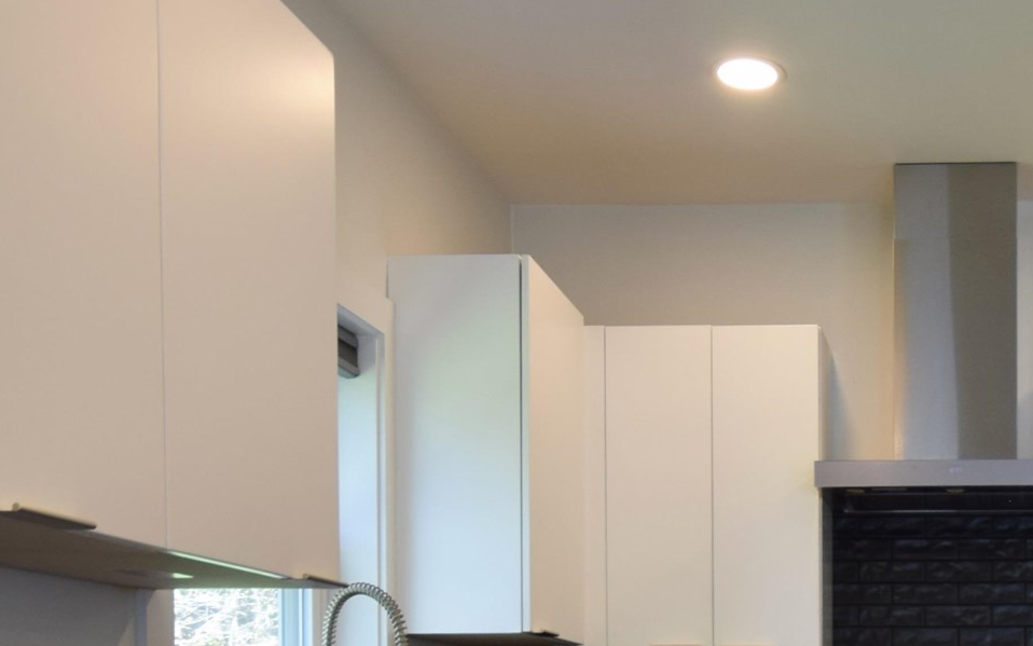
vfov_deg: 23.9
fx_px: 1380
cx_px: 936
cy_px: 779
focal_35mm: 49
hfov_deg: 38.2
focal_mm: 10
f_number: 6.3
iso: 200
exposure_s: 1/20
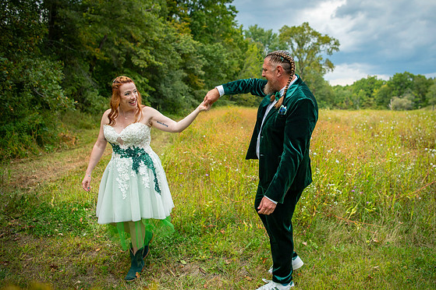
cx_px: 250
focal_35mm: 28
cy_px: 133
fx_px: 339
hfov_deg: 65.2
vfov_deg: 46.3
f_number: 2.8
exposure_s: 1/2000
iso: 400
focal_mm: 24
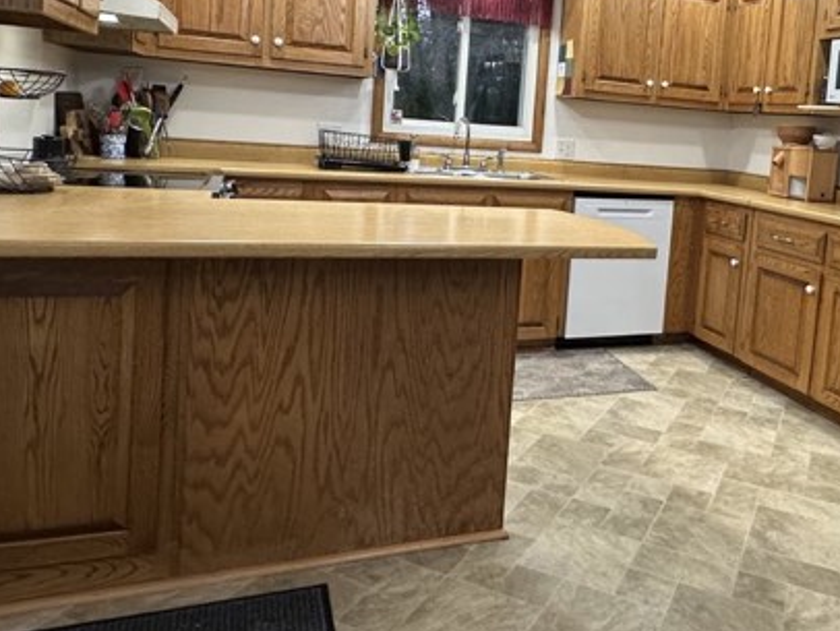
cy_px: 183
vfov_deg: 44.4
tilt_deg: -3.7
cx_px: 561
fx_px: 753
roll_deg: -4.0
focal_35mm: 31
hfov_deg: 57.0
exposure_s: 1/60
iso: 200
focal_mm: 2.22
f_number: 2.2
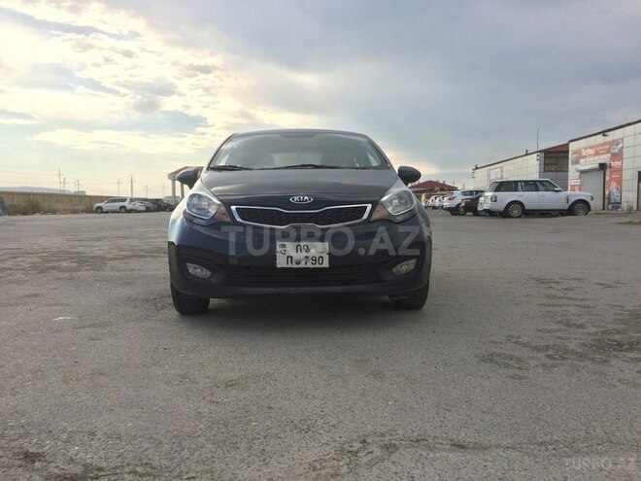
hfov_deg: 61.7
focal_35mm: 29
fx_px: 537
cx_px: 320
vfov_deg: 48.2
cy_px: 240
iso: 32
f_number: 2.2
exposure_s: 1/1642
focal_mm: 4.15
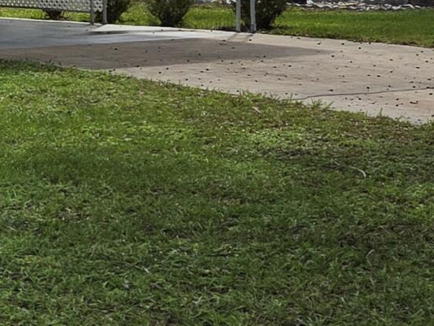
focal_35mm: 125
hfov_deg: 12.6
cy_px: -18
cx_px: -576
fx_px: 1567
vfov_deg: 11.7
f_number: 1.8
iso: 80
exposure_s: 1/6412
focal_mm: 5.4
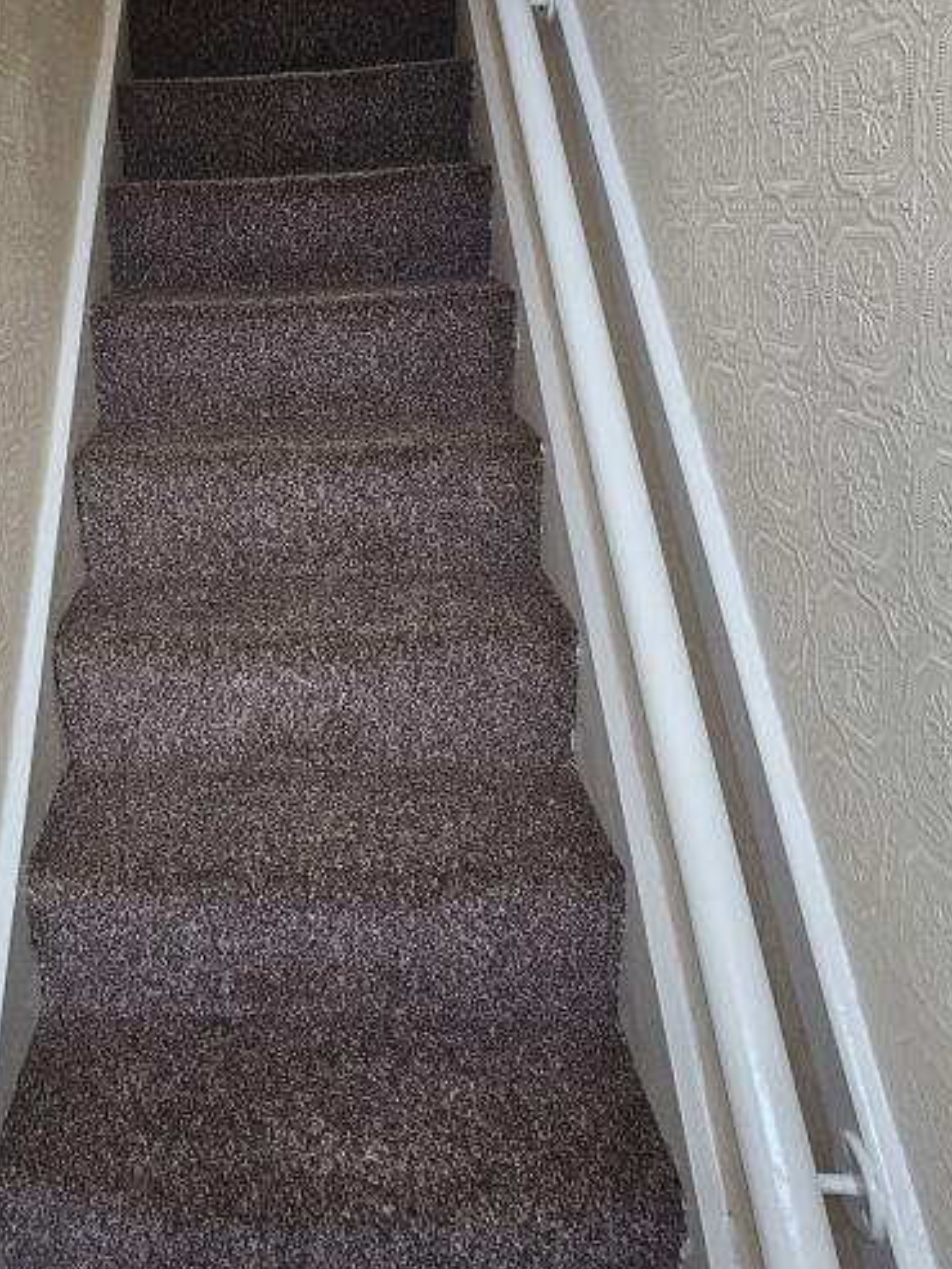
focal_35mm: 27
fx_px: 990
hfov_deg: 48.6
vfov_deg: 63.0
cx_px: 196
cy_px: 386
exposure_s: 1/50
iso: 80
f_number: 2.2
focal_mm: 2.2
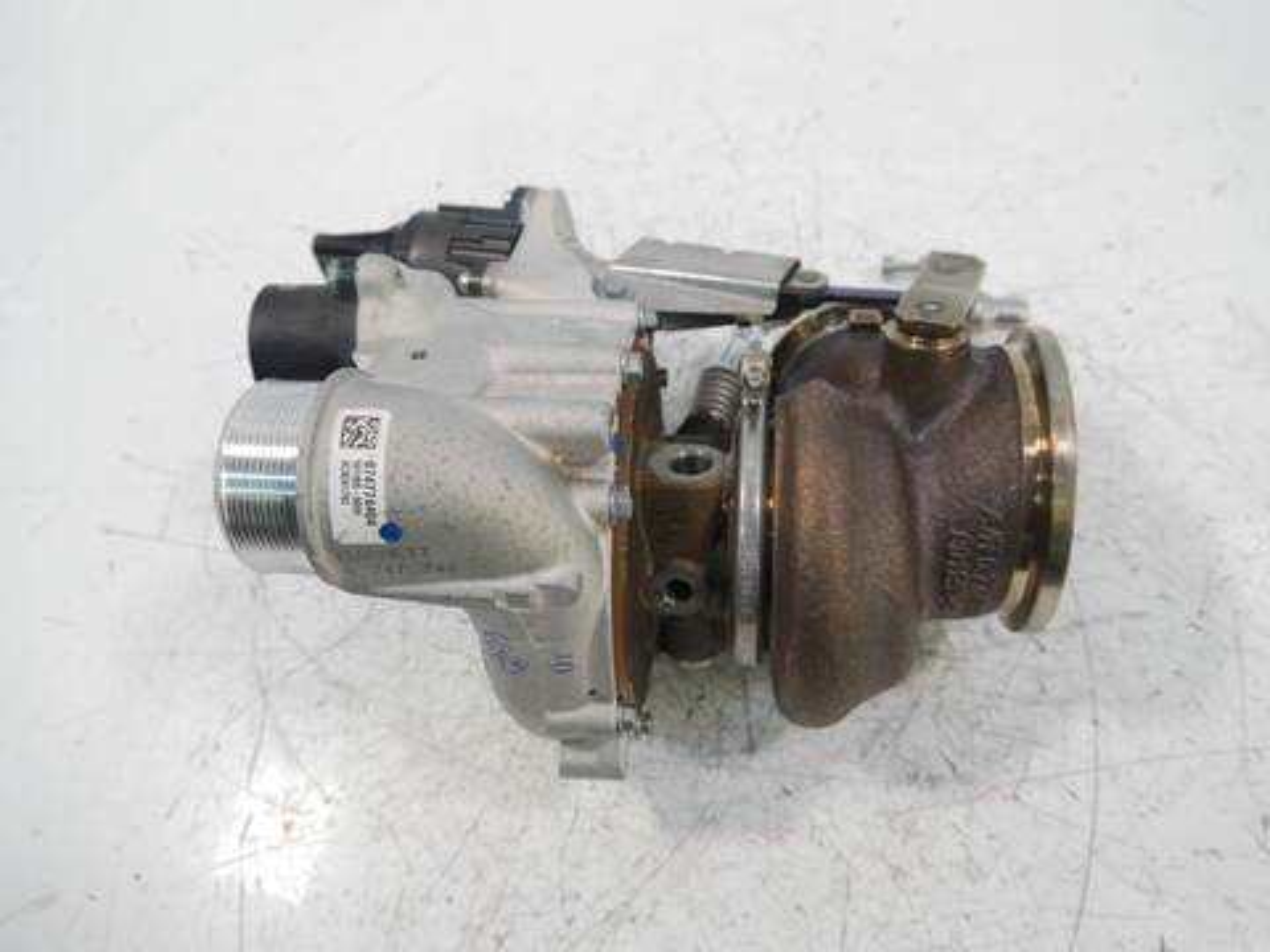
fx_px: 1101
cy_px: 476
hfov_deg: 60.0
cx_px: 635
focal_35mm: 30
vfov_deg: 46.8
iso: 500
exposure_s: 1/60
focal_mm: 15
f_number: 3.5
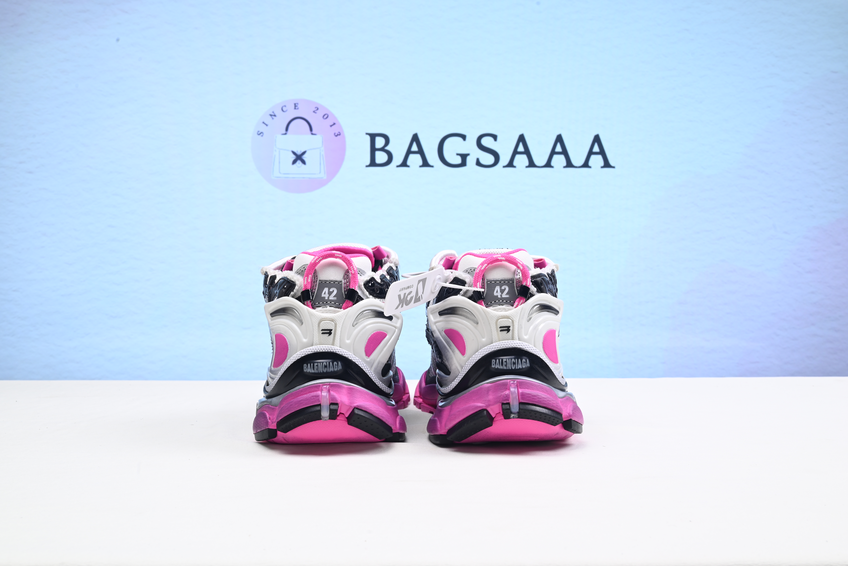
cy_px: 283
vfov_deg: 36.9
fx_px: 848
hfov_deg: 53.1
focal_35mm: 36
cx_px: 424
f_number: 16
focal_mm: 36
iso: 100
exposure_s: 1/2
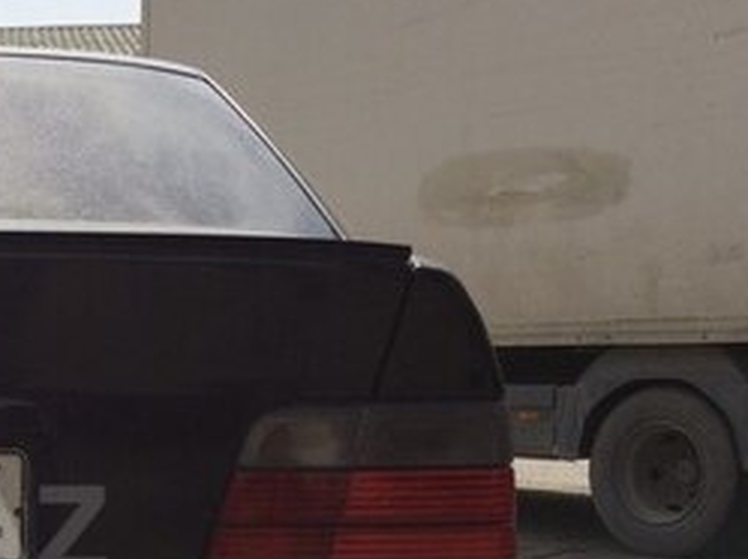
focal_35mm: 77
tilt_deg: -8.3
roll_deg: +1.3
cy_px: 530
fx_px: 1661
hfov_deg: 22.8
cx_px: -201
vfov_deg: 18.7
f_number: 2.2
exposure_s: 1/3165
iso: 32
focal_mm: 4.15
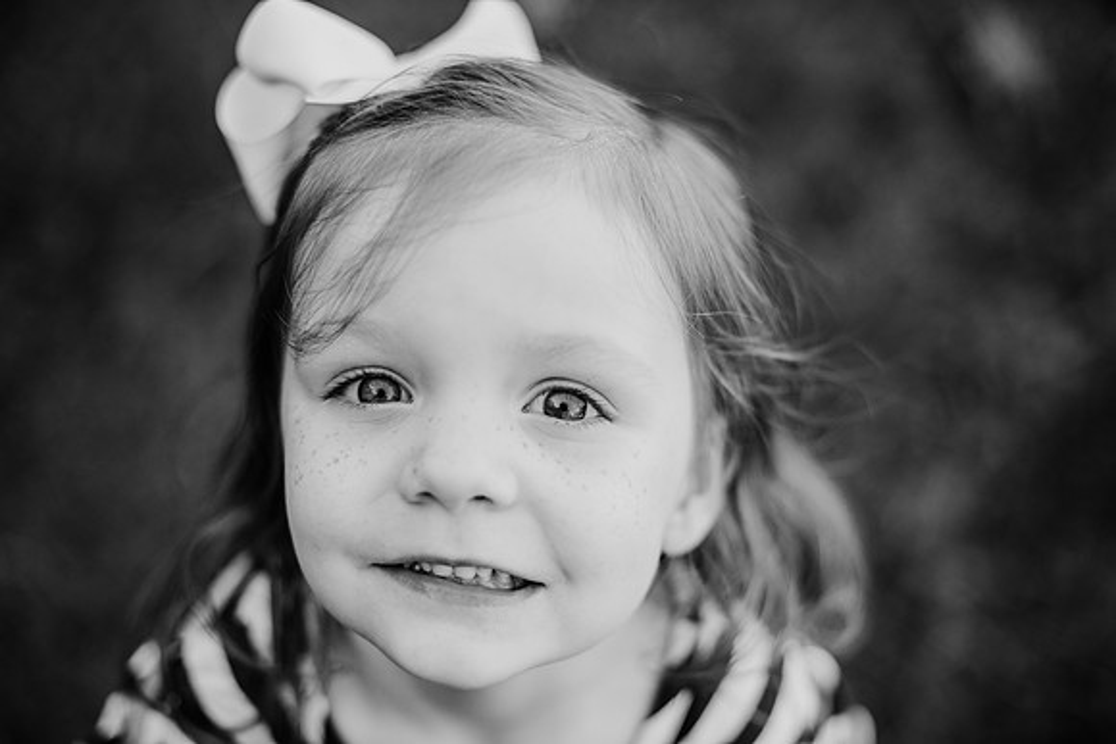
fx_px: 1550
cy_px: 372
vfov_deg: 27.0
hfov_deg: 39.6
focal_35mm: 50
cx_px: 558
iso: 200
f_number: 2
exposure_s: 1/1000
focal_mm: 50
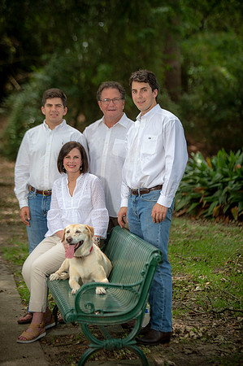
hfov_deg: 12.4
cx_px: 122
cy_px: 183
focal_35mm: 110
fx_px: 1116
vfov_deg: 18.6
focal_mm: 110
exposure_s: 1/125
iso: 100
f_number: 3.2
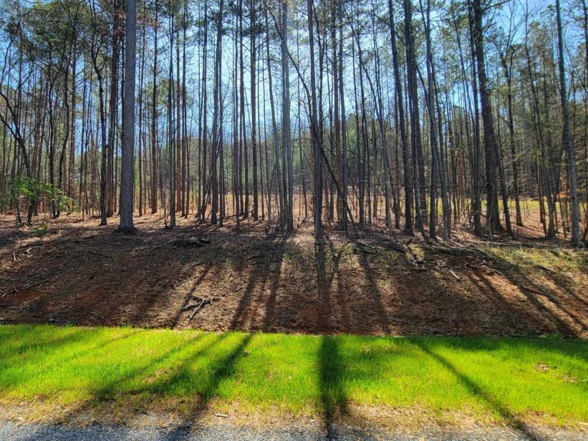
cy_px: 213
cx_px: 229
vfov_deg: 68.7
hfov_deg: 83.4
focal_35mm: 19
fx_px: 323
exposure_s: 1/714
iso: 50
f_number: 2.2
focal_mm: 2.2
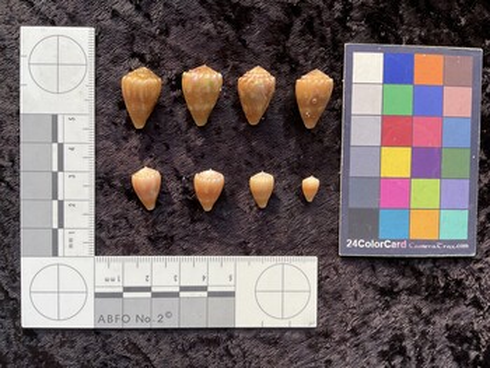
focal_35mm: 29
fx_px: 411
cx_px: 245
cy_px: 184
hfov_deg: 61.6
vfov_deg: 48.3
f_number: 1.8
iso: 40
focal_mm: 3
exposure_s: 1/120
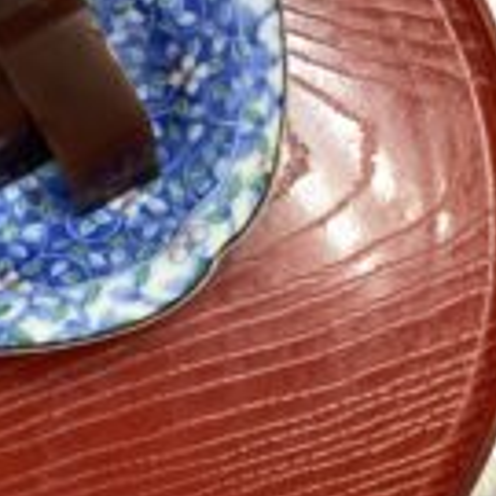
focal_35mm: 76
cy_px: 130
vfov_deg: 22.6
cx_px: 2
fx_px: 1232
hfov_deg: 21.9
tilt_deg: -78.4
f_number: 2.4
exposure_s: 1/50
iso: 200
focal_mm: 3.3
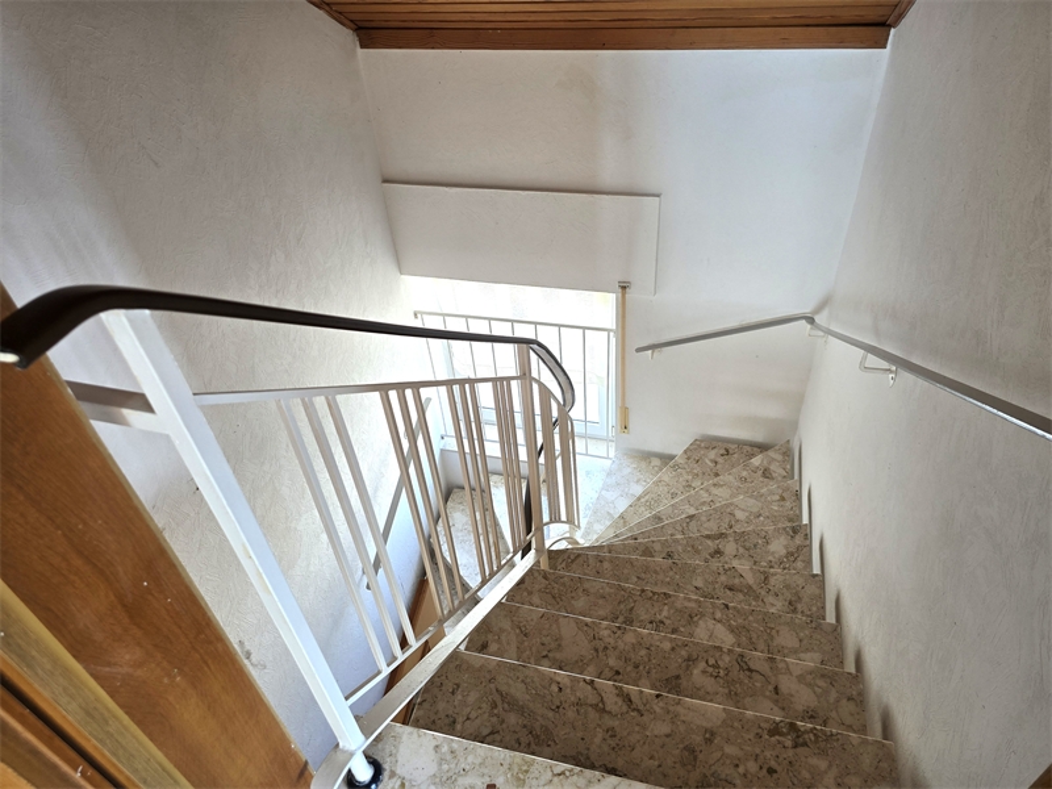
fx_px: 699
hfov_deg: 73.9
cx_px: 526
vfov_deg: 58.9
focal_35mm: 23
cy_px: 394
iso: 40
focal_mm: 6.3
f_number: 1.7
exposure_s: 1/67
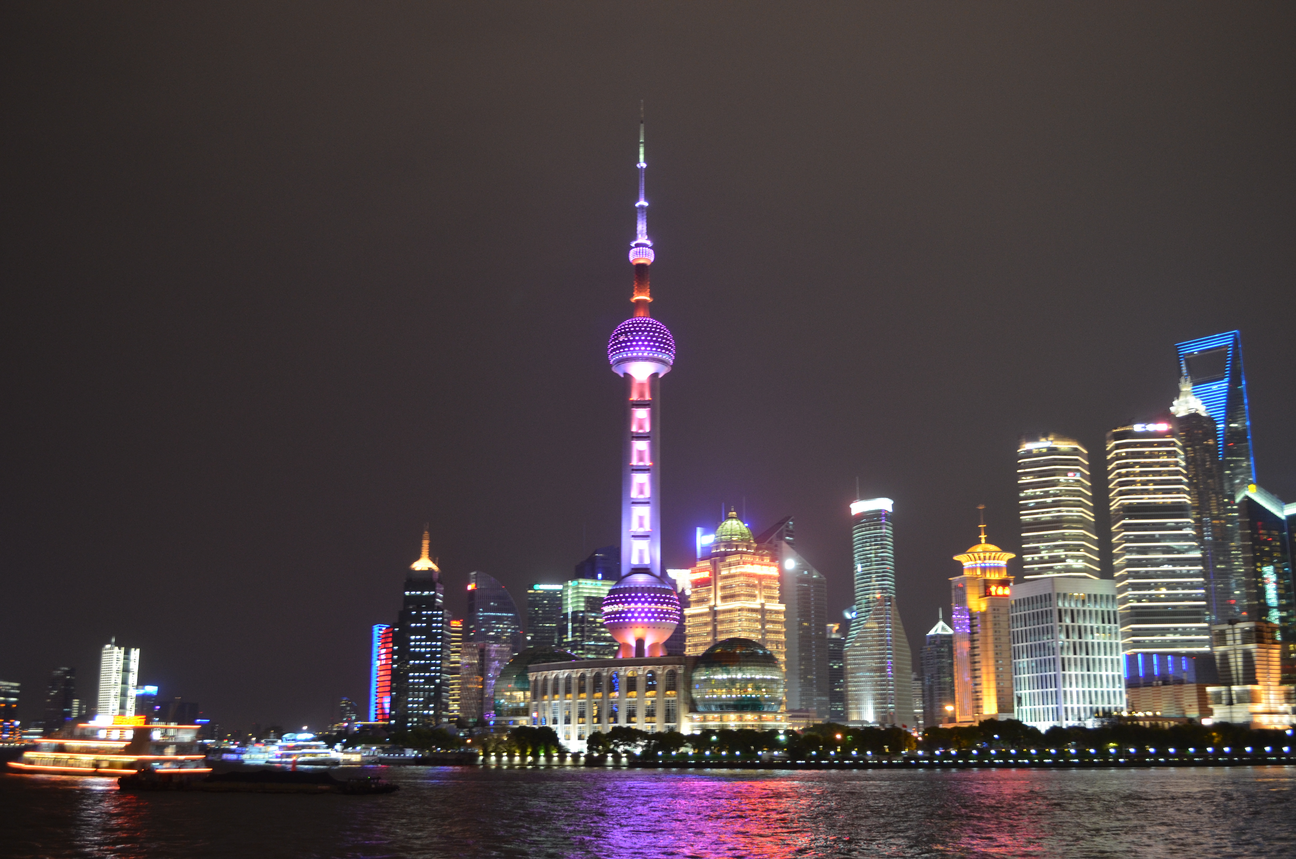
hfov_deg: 53.2
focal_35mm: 36
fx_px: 1293
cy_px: 430
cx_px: 648
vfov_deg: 36.7
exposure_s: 1/4
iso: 800
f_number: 5
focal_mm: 24
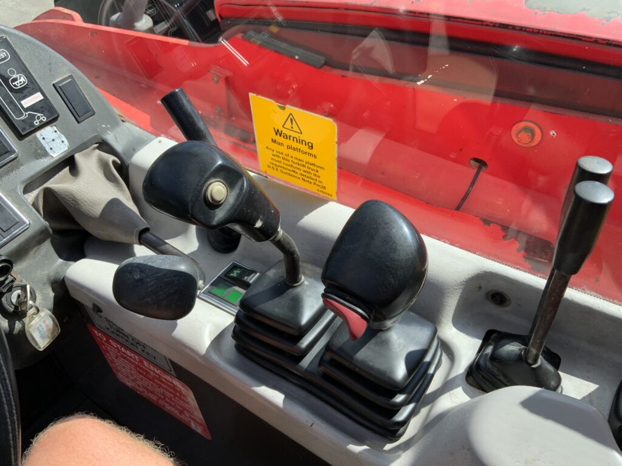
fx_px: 521
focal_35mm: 29
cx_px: 311
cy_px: 233
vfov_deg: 48.2
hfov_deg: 61.7
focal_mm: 3
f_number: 1.8
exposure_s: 1/439
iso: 16
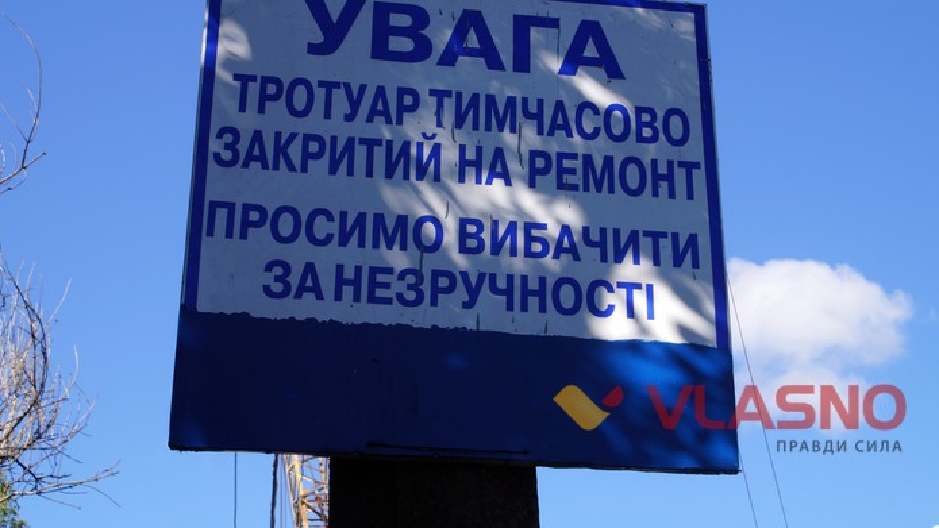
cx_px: 472
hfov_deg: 26.8
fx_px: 1967
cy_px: 225
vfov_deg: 15.3
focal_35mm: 79
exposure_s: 1/125
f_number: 9
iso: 100
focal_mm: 50
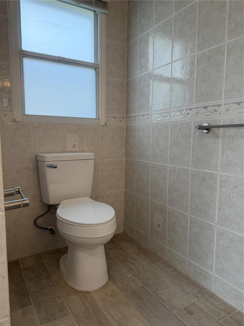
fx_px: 226
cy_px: 163
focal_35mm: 24
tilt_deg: -6.0
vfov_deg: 71.6
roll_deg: -0.8
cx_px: 122
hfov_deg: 56.8
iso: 80
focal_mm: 6.76
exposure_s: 1/205
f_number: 1.78
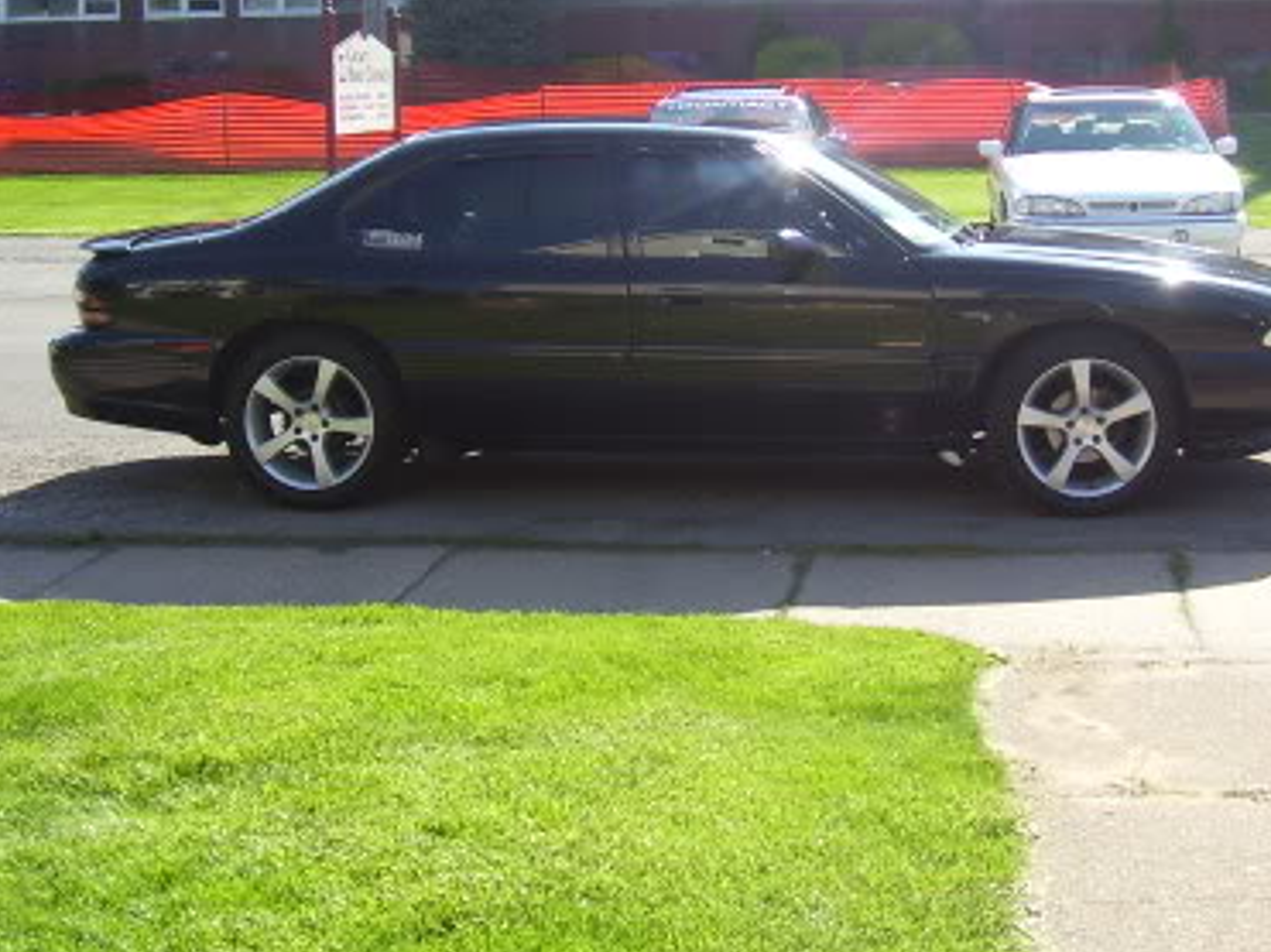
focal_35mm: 59
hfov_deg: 32.5
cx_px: 819
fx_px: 2166
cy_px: 248
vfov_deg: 24.6
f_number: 2.7
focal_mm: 5.6
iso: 80
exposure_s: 1/750
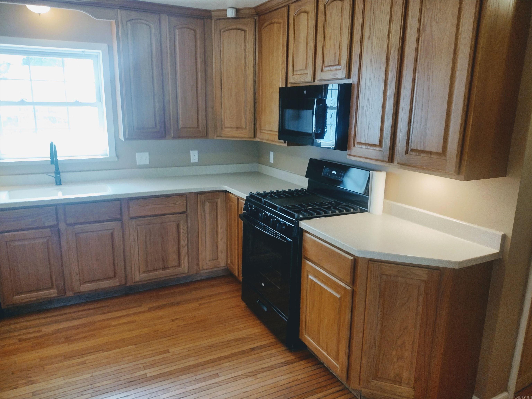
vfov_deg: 51.4
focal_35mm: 27
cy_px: 200
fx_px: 415
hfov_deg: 65.3
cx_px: 266
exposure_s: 1/60
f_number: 1.7
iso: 164
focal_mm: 4.71
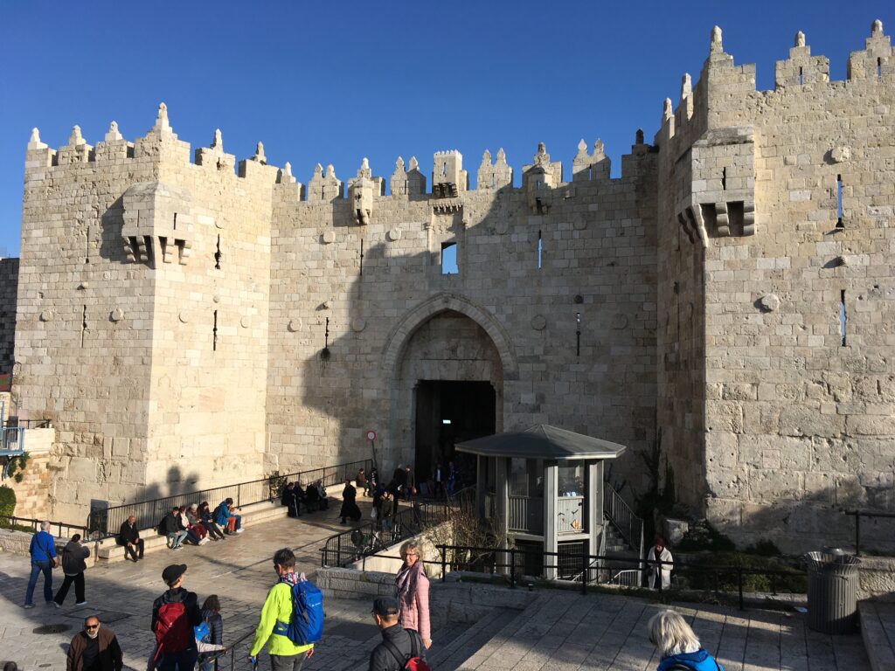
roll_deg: -0.4
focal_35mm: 29
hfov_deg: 61.7
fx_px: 750
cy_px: 336
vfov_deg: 48.2
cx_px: 448
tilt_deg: +2.6
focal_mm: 4.15
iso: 25
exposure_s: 1/2262
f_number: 2.2
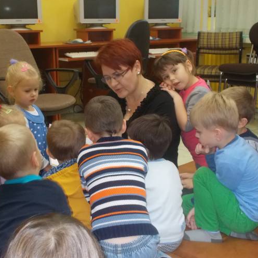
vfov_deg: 32.8
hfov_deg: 32.8
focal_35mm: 52
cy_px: 135
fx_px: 438
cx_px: 116
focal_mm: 6.9
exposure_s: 1/30
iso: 320
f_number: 3.9
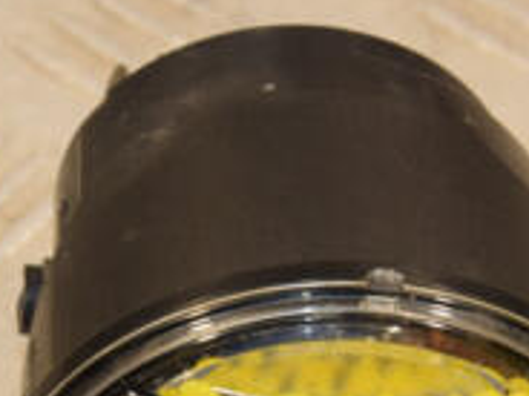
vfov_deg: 4.5
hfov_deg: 6.0
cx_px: 359
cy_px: 425
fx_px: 5043
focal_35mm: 330
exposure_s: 1/200
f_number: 8
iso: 800
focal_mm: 70
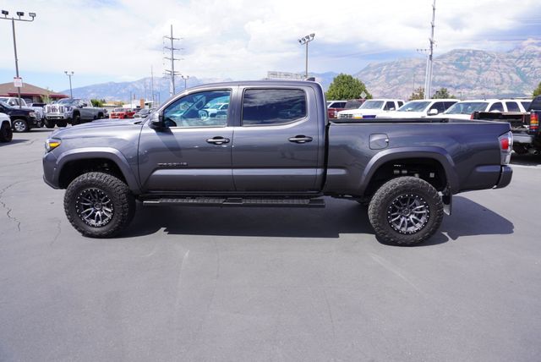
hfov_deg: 73.7
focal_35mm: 24
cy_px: 181
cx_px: 270
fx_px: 361
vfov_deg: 53.2
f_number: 9
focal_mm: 16
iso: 100
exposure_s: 1/125
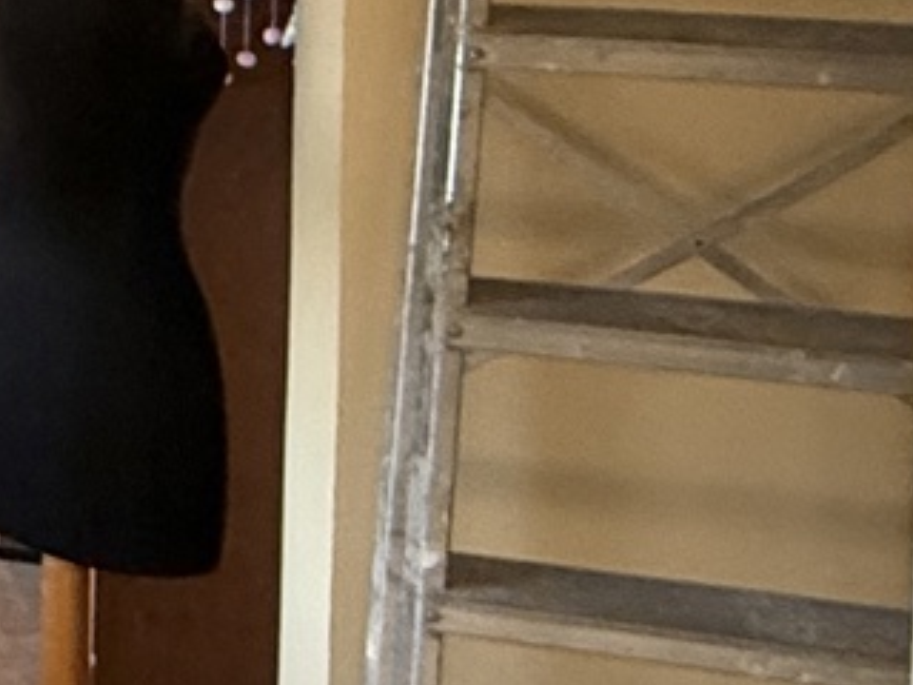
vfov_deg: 16.8
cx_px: -1215
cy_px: -154
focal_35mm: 84
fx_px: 2216
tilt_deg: -0.2
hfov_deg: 15.1
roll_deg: +0.7
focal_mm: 2.22
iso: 320
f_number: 2.2
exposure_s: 1/86
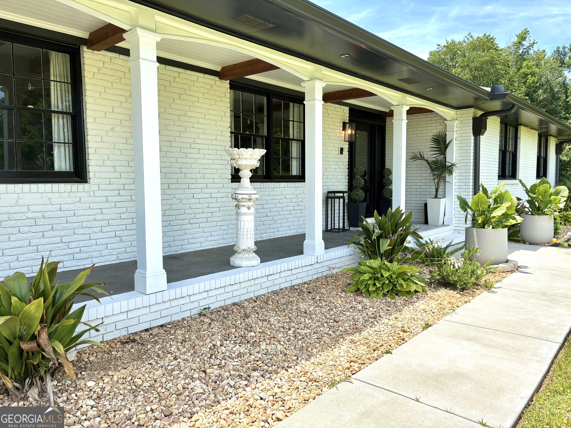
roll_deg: +0.6
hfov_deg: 67.3
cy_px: 214
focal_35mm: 26
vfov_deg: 53.1
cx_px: 286
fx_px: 429
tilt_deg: -4.0
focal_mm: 5.96
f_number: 1.6
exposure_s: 1/1799
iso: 50
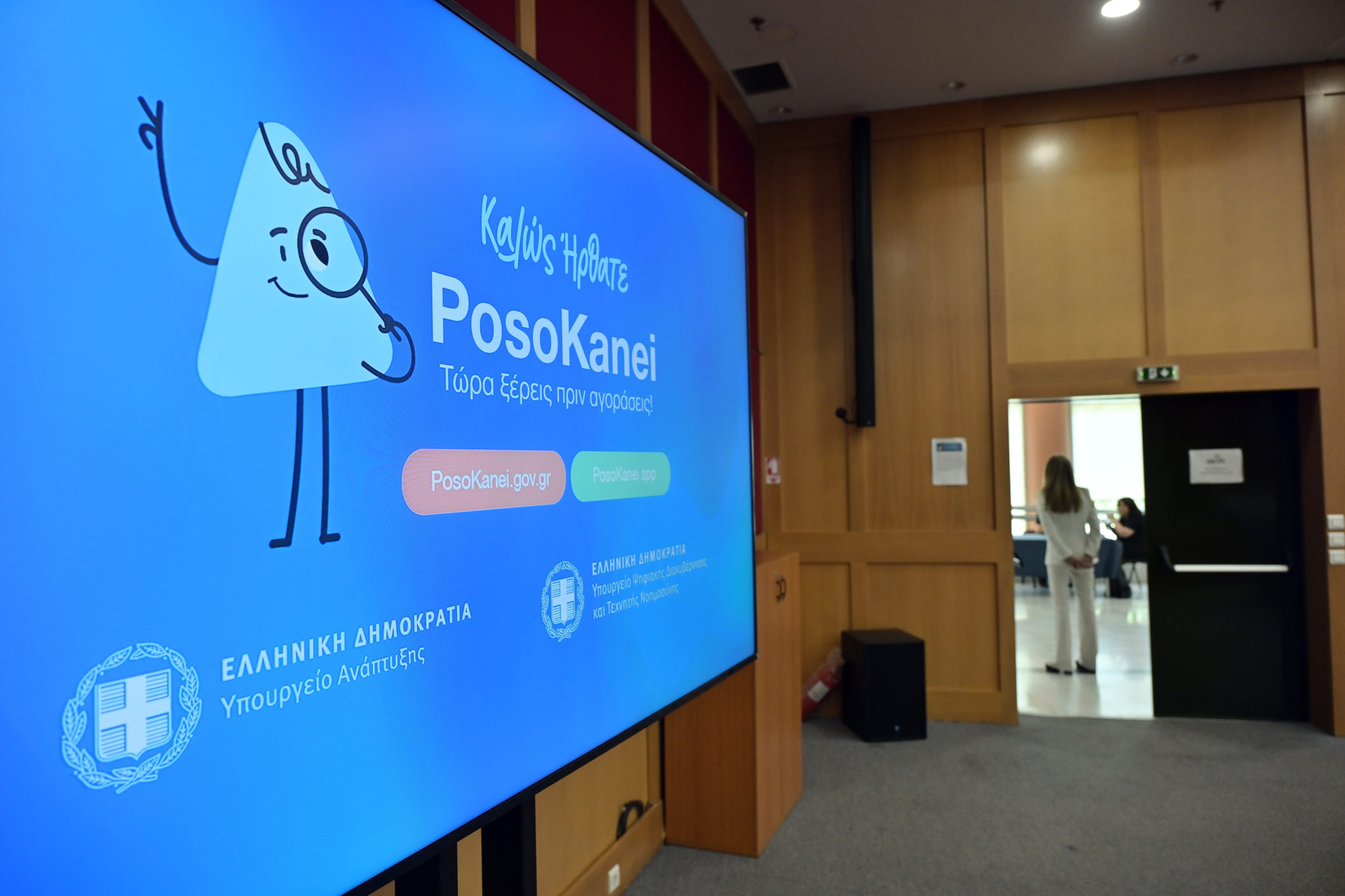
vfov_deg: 53.1
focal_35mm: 24
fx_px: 897
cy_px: 448
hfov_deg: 73.7
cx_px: 672
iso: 900
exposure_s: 1/125
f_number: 4
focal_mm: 24
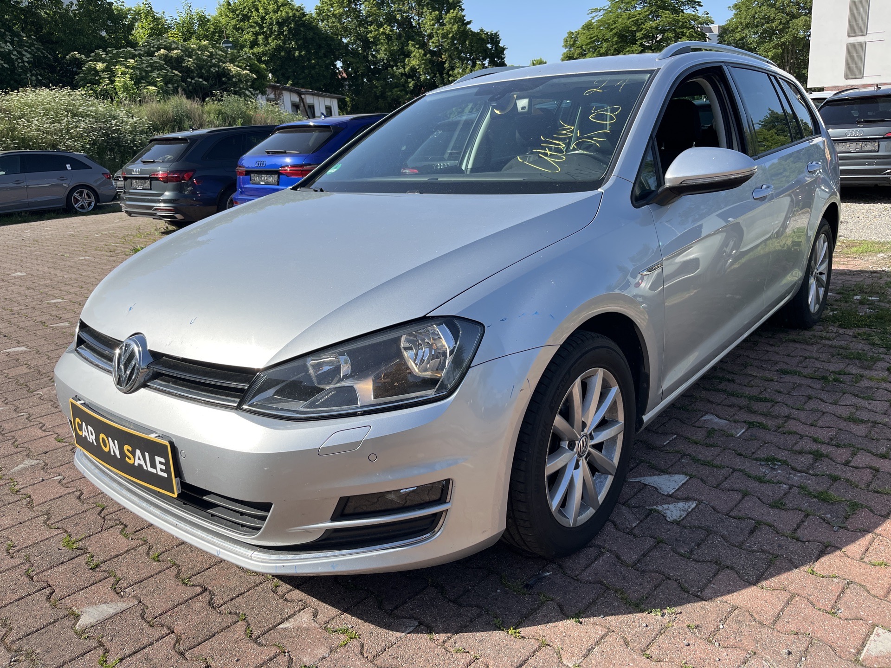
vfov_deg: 53.1
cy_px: 334
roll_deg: +3.8
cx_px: 446
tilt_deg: -15.7
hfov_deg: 67.3
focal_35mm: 26
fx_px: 669
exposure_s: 1/2463
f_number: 1.6
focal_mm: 5.1
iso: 50
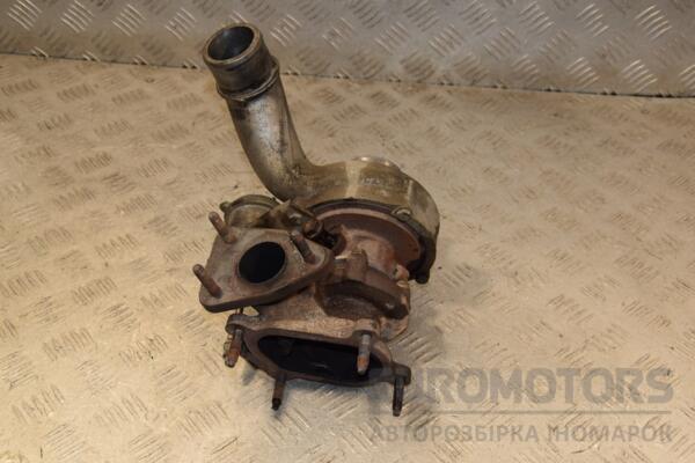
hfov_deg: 41.1
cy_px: 232
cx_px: 348
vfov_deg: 28.1
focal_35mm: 48
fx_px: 927
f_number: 7.1
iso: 800
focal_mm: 32
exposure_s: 1/200
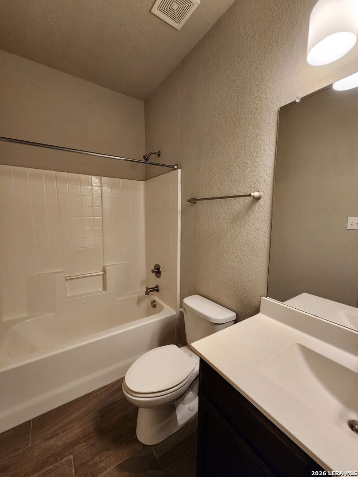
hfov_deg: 89.9
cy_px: 238
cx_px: 179
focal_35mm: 13
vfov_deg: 106.2
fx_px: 179
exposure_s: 1/60
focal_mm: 2.2
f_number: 2.2
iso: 250
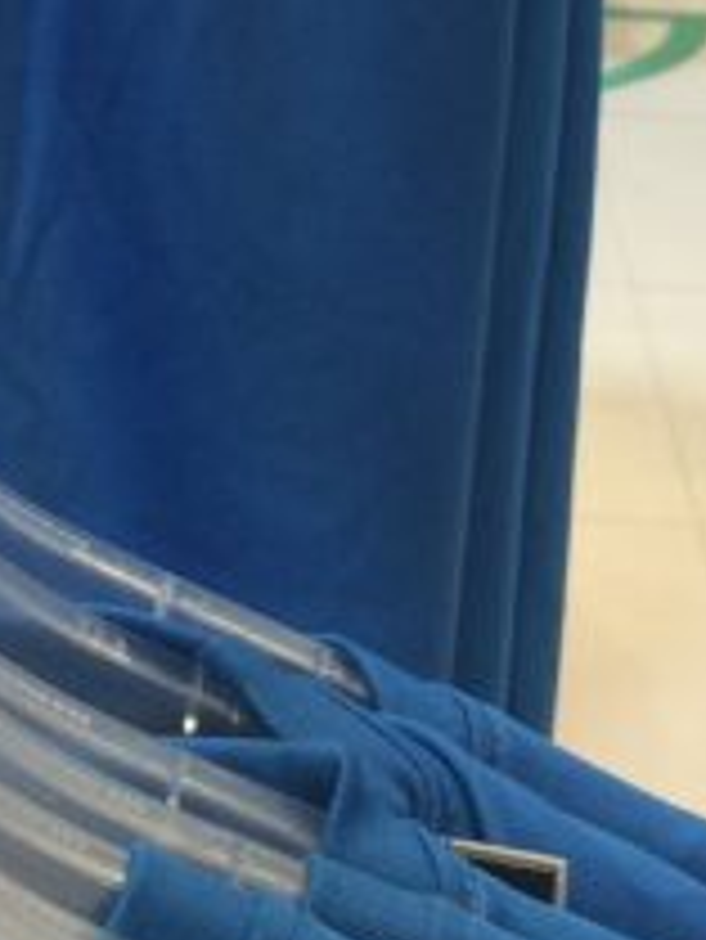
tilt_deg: -12.0
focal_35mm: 142
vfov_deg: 13.4
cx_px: -193
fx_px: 3858
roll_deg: -0.8
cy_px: -297
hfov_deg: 10.3
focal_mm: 4.15
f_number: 2.2
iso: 64
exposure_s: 1/100
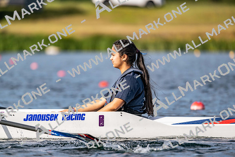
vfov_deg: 3.4
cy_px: 78
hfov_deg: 5.2
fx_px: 2612
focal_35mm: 400
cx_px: 118
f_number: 4.5
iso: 280
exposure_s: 1/2500
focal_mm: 400
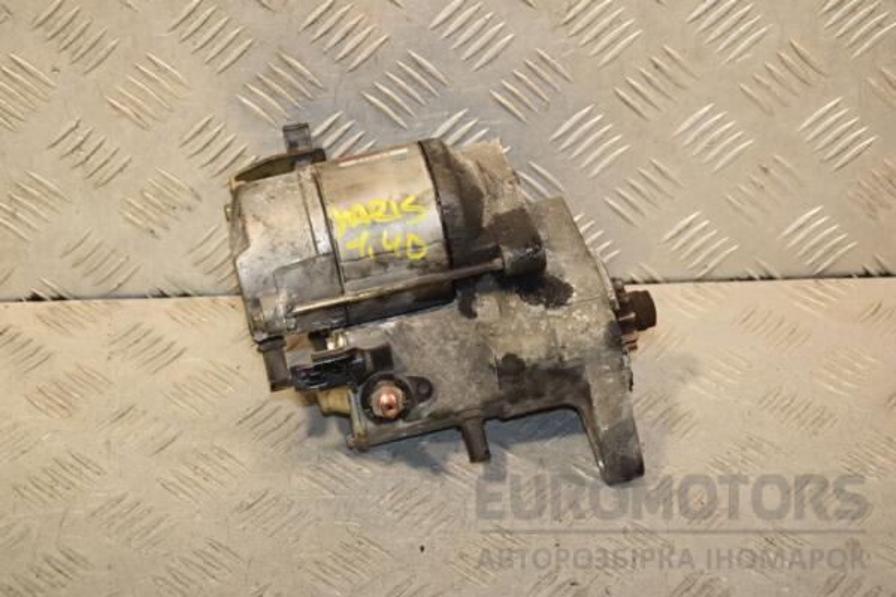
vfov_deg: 17.5
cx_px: 448
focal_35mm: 78
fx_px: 1941
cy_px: 298
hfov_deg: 26.0
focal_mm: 52
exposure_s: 1/200
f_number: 6.3
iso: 800
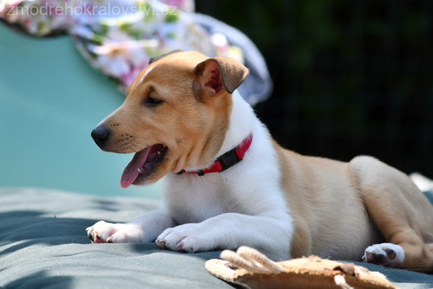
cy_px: 144
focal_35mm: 405
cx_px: 216
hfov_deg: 5.1
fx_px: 4873
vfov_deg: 3.4
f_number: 7.1
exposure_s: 1/500
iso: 200
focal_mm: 270
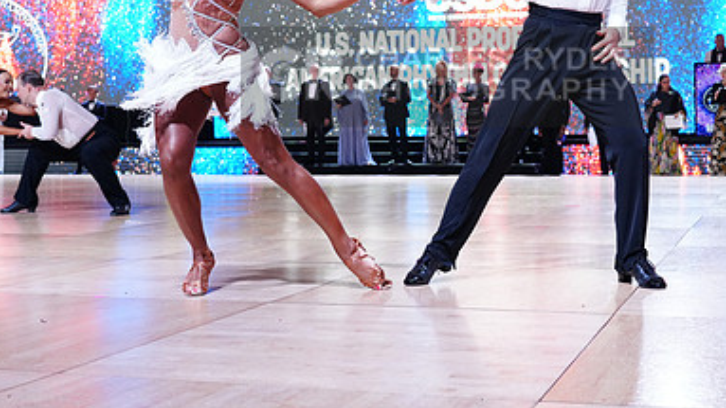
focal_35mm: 54
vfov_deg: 21.9
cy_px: 77
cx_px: 447
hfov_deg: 38.3
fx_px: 1039
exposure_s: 1/500
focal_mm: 34
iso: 2000
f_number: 4.5
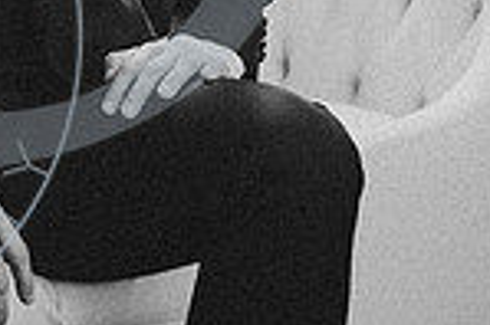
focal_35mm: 121
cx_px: -92
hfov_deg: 16.3
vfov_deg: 10.7
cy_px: -241
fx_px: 1645
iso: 1600
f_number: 2.8
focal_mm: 31
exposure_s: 1/200
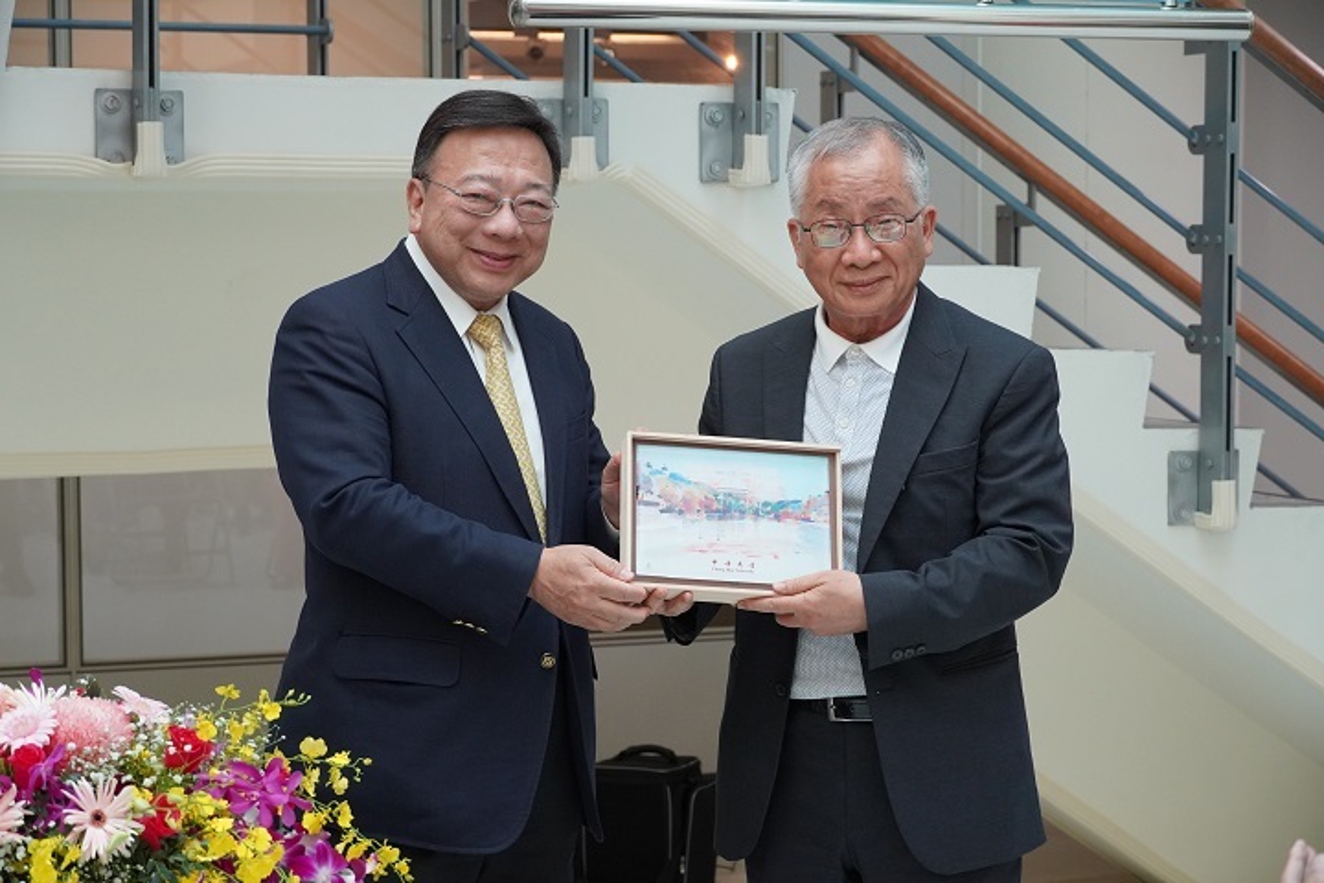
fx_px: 3144
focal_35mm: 86
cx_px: 662
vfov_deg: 16.0
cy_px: 442
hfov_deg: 23.8
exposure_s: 1/160
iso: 1600
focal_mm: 57
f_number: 5.6
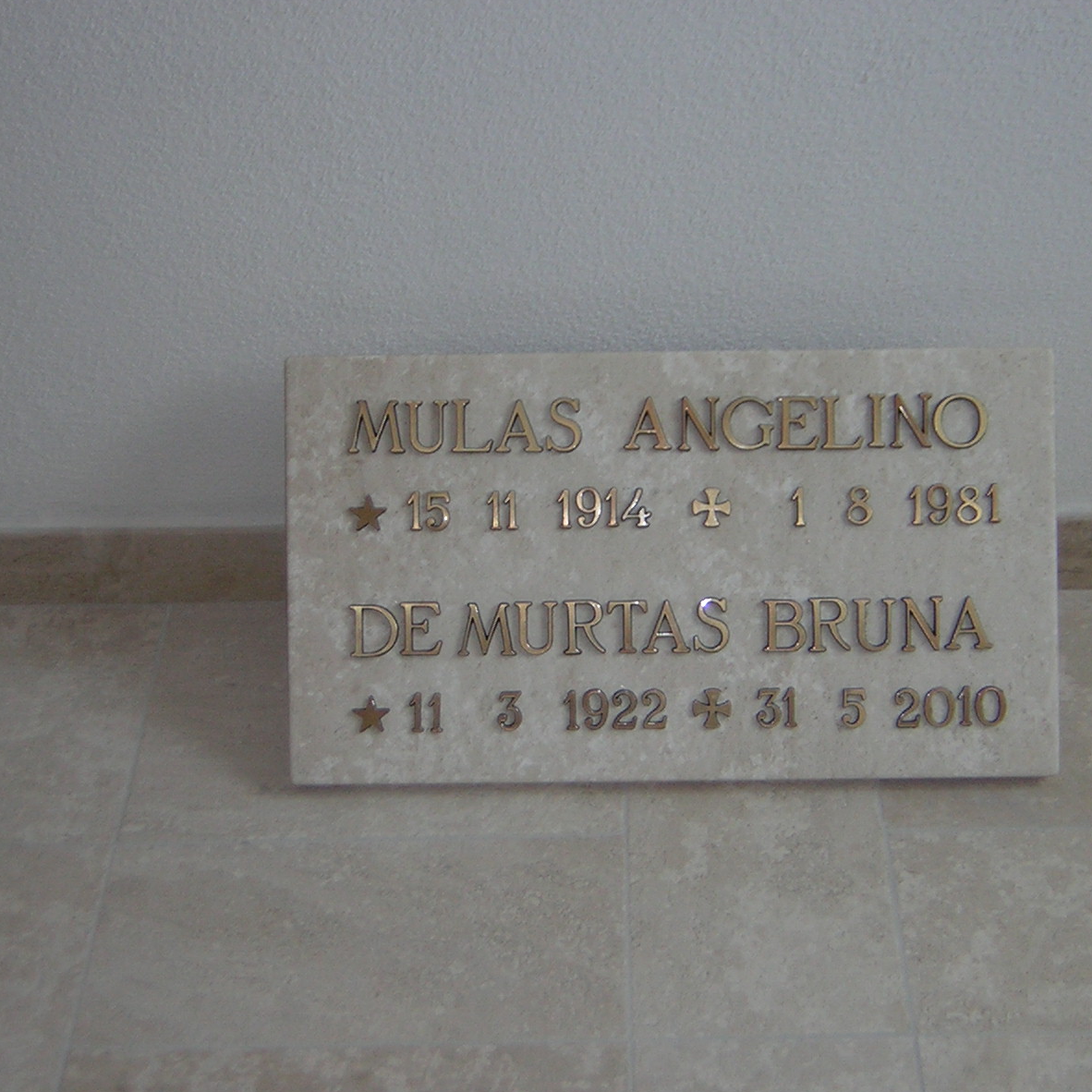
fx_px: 2177
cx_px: 647
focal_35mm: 61
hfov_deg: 28.1
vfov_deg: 28.2
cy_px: 551
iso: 50
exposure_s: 1/30
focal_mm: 6.6
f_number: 3.1
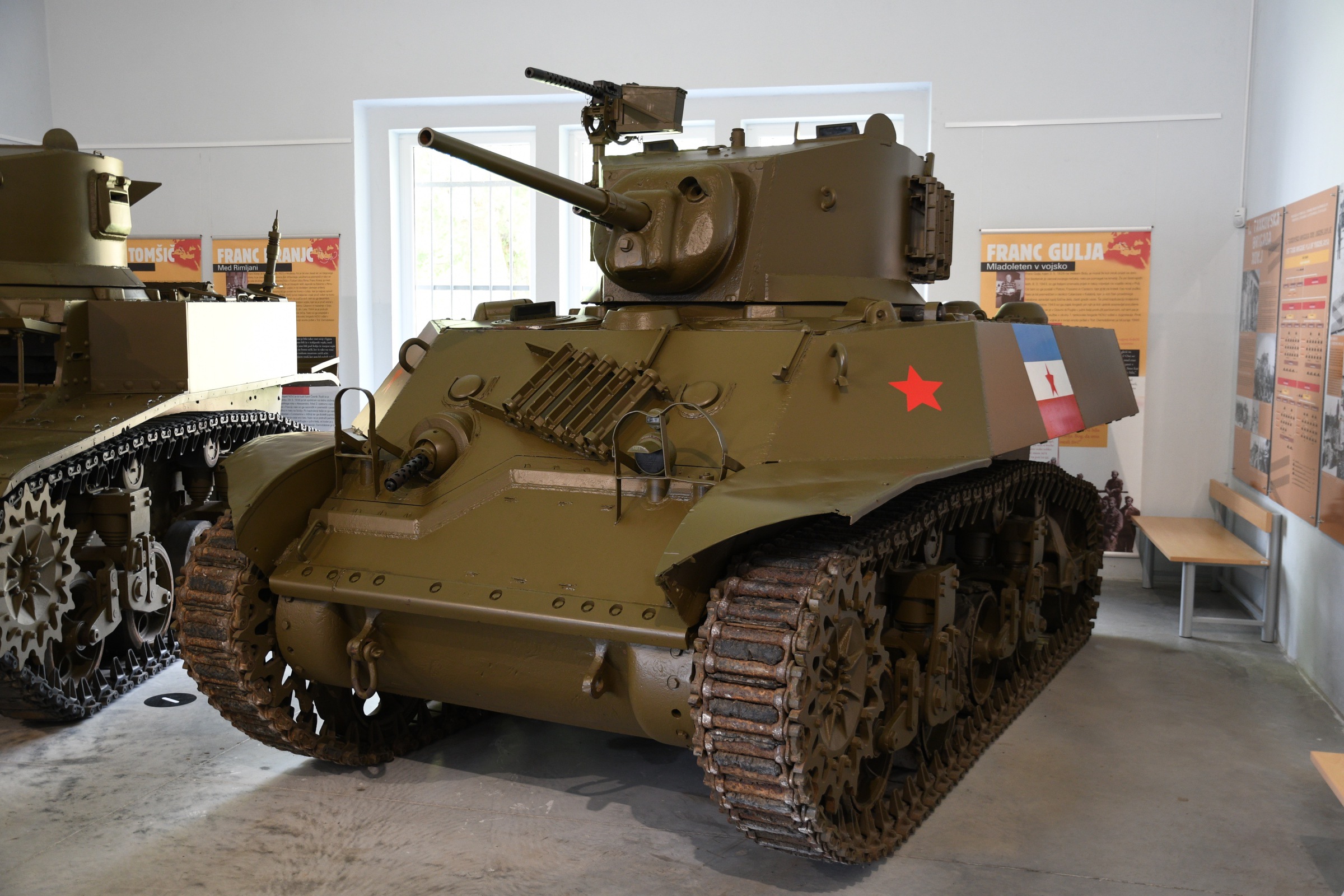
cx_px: 672
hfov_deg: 57.2
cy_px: 448
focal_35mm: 33
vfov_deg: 40.0
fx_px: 1232
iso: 500
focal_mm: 22
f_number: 3.2
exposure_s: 1/40
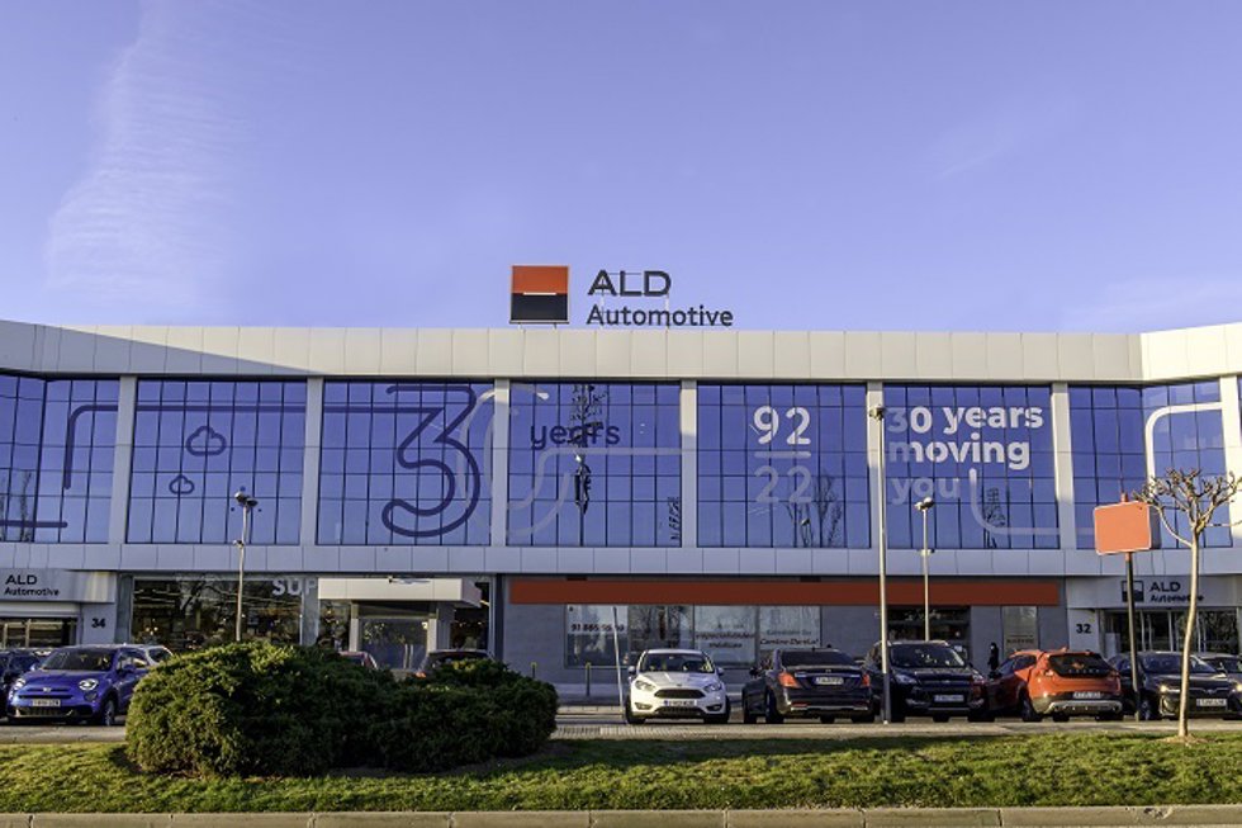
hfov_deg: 53.1
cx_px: 621
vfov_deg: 36.9
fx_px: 1242
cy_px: 414
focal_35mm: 36
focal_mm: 36
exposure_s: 1/125
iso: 640
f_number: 20
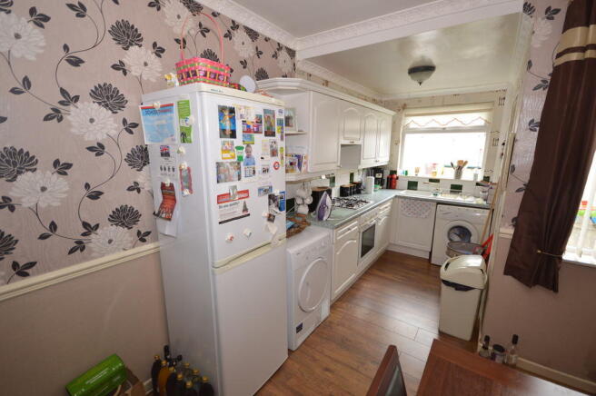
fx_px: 248
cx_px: 298
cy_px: 198
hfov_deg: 100.4
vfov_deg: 77.2
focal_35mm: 15
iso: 400
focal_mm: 10
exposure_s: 1/60
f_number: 4
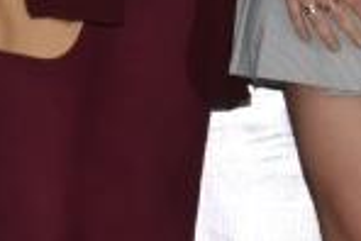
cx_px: 651
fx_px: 5199
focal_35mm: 518
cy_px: -201
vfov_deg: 2.7
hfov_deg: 3.9
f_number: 8
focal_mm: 50
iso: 1600
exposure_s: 1/60
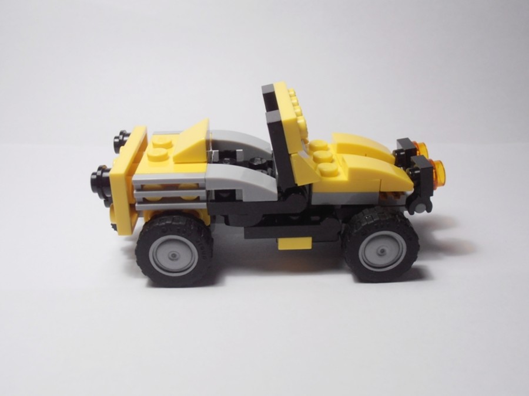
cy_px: 198
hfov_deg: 50.1
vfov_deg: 38.7
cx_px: 264
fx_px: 565
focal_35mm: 37
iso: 80
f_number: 3.9
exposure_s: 1/50
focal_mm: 6.61
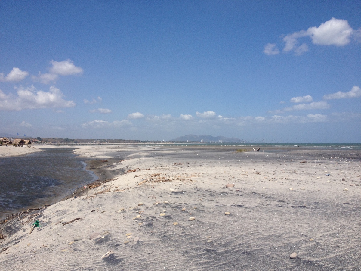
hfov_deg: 52.6
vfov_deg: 40.7
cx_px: 180
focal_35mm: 35
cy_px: 136
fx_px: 365
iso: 50
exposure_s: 1/3460
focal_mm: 4.28
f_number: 2.4
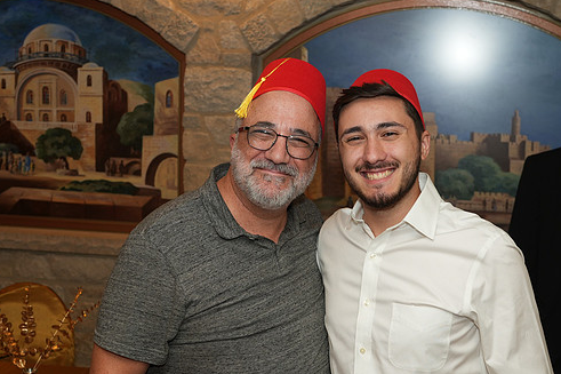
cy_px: 160
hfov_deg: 38.1
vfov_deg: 25.9
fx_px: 810
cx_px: 314
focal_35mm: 52
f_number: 6.3
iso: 400
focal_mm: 44
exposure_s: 1/80
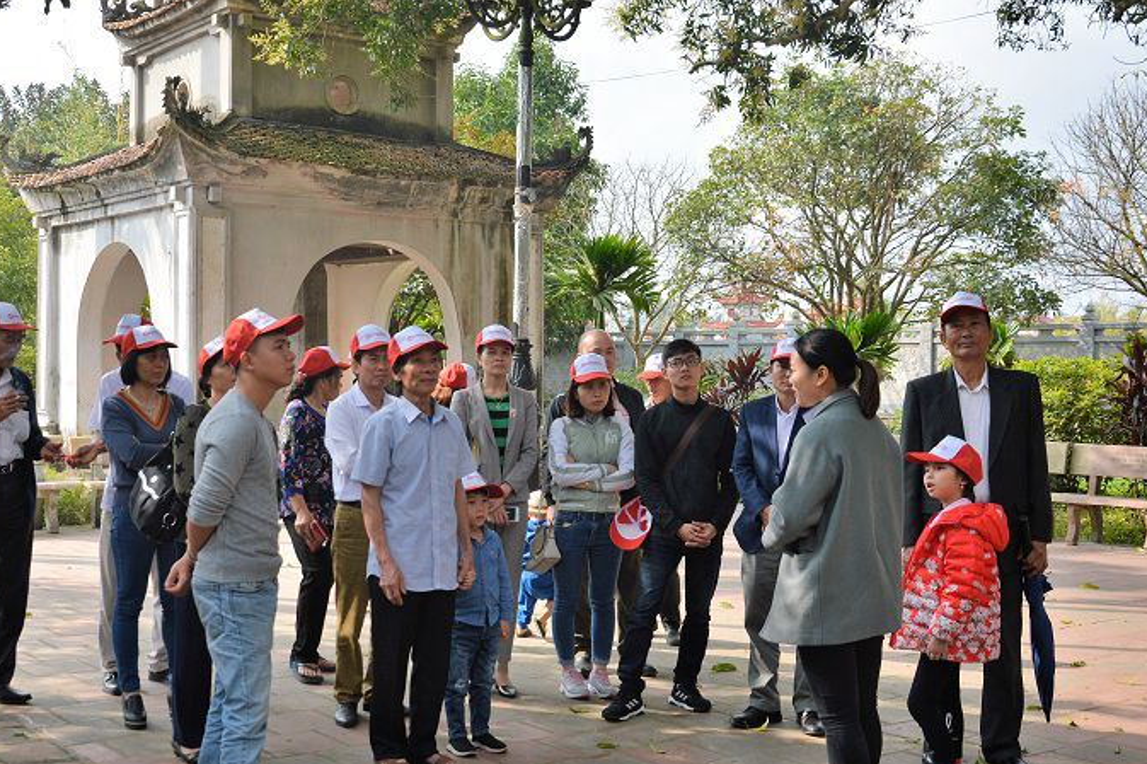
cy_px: 412
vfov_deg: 30.1
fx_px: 1420
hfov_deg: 43.8
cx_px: 472
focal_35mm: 45
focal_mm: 25
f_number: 5.6
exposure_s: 1/1000
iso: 400
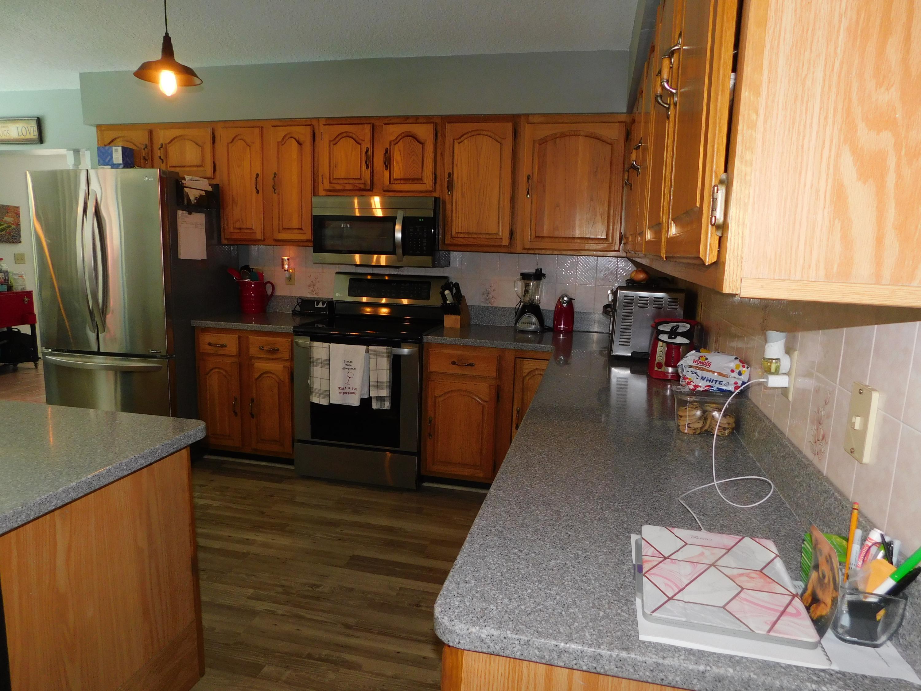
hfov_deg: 73.9
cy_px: 346
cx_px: 460
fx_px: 612
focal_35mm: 23
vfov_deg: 58.9
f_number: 3
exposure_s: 1/30
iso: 200
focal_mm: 4
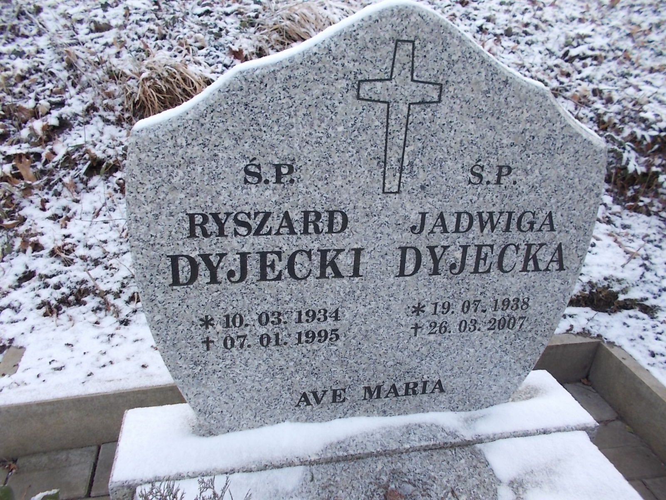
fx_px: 500
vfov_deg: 53.1
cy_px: 250
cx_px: 333
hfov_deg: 67.3
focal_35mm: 26
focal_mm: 4.6
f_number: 3.2
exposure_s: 1/60
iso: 80
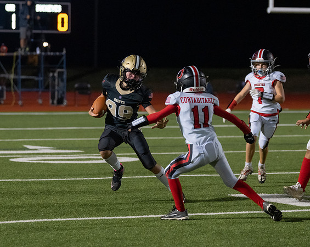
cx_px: 134
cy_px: 122
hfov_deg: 11.0
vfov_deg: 8.8
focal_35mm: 175
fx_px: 1602
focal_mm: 106
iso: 5000
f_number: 2.8
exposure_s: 1/1250
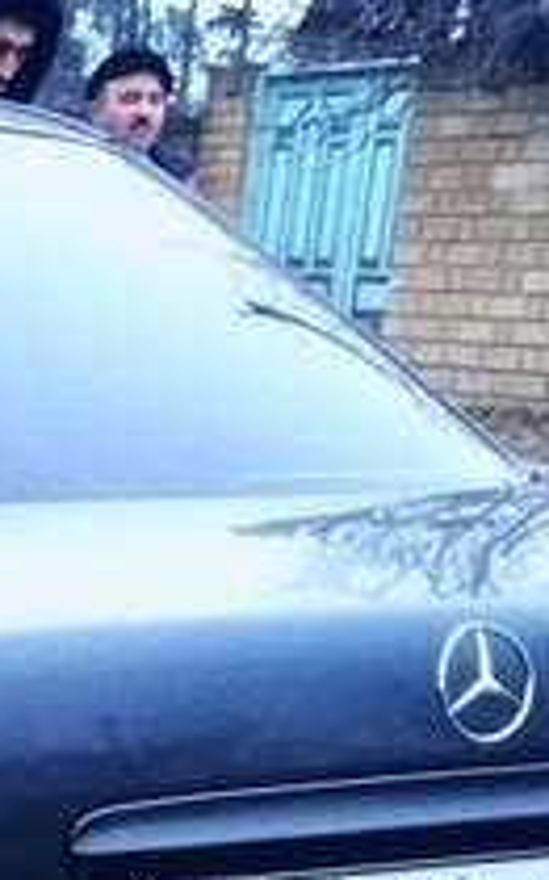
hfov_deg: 15.2
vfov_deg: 26.7
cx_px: -536
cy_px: 1004
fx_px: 1678
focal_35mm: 70
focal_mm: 3.57
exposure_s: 1/33
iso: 1173
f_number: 2
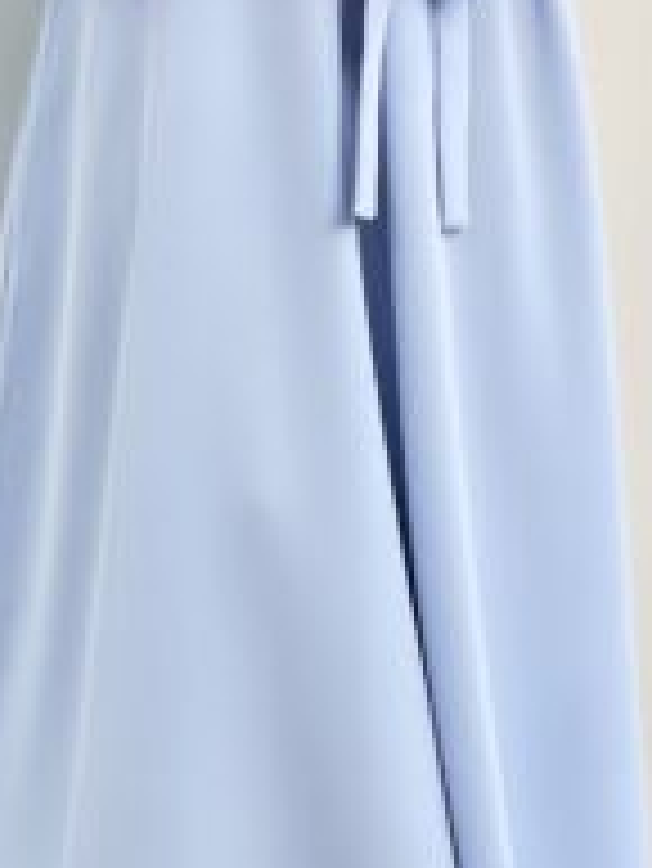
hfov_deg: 6.2
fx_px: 5996
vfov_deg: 8.2
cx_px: 247
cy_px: -72
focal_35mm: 239
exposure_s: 1/100
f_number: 2.8
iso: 80
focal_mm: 9
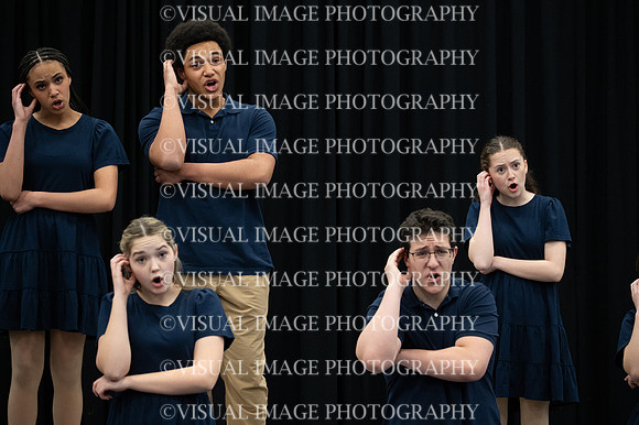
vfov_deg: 8.1
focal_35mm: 169
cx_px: 320
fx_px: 2998
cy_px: 212
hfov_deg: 12.2
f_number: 6.3
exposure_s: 1/100
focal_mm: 169
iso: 6400
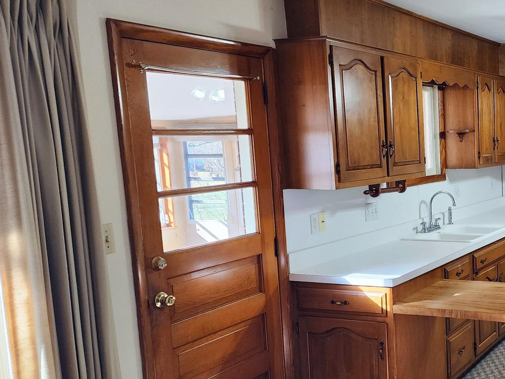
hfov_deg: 38.0
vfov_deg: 32.1
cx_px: 492
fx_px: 656
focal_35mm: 45
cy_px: 233
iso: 125
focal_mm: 6.4
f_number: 1.8
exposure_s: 1/120
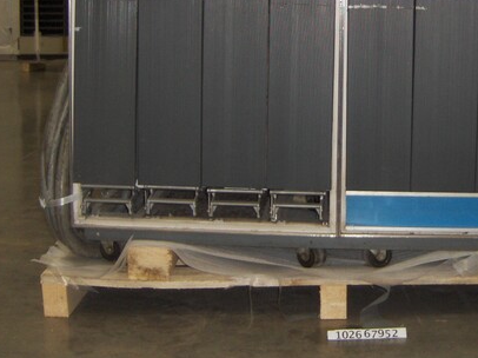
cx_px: 345
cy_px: 26
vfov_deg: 20.8
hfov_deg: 27.9
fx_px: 952
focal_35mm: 69
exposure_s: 1/60
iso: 100
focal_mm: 7.5
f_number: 2.8
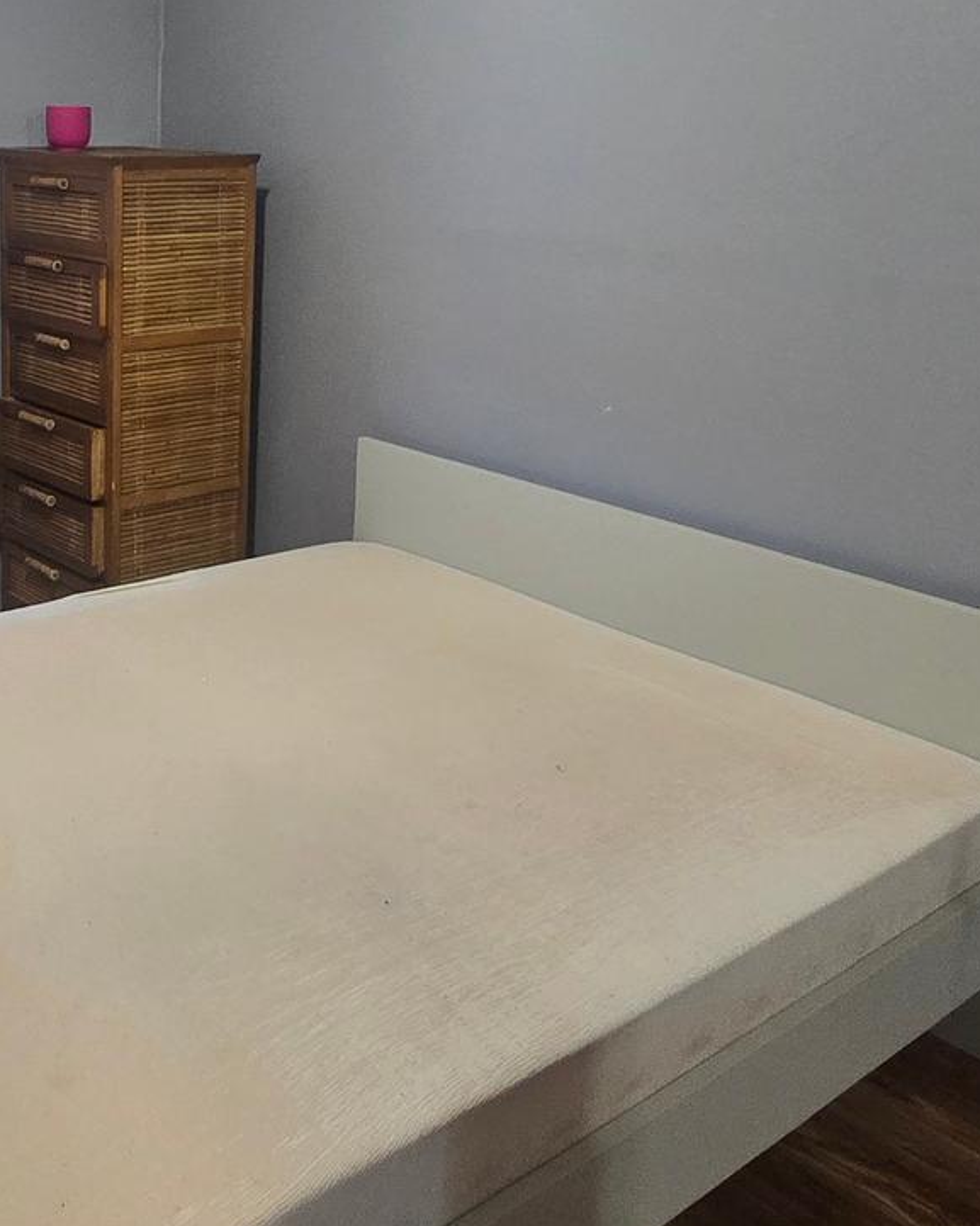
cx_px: 189
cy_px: 455
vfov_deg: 49.8
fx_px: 1306
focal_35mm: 36
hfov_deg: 39.4
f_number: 2.2
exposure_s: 1/60
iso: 400
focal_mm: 2.2
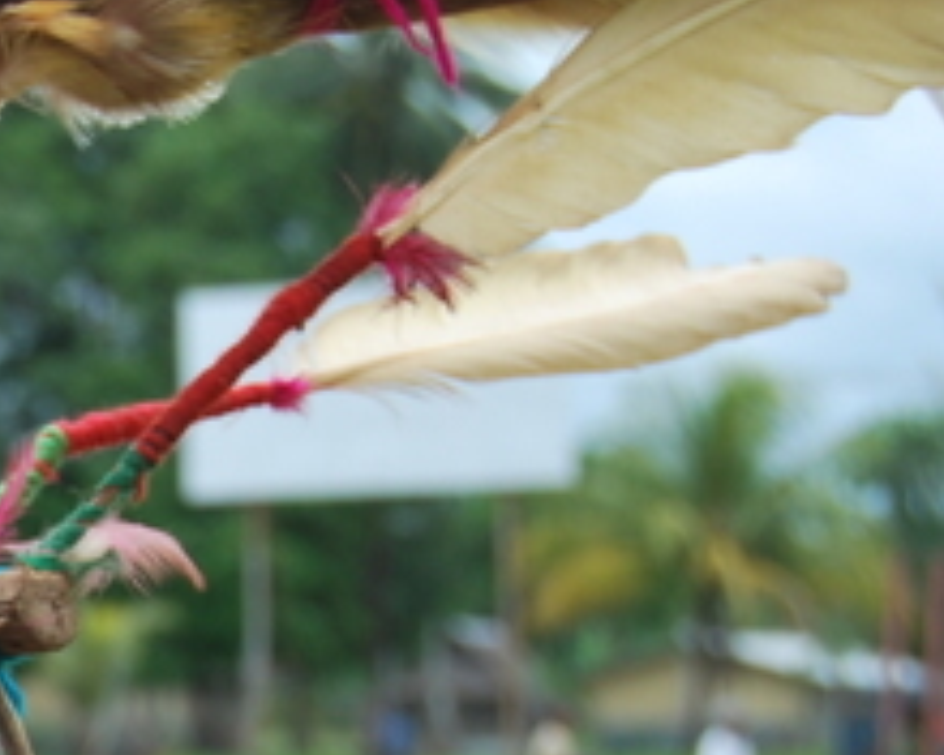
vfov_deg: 8.5
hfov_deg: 10.2
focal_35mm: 180
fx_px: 5021
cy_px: 1004
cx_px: -652
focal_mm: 35
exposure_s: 1/200
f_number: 7.1
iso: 100
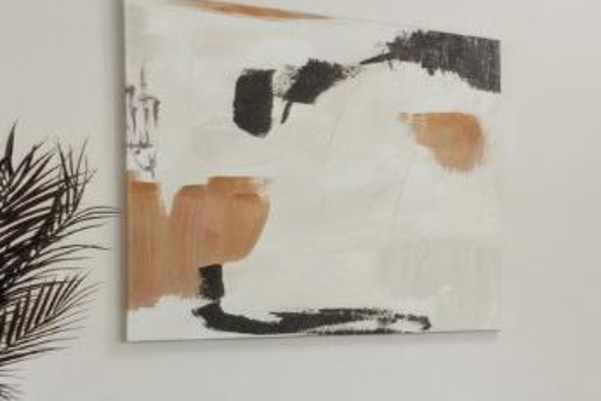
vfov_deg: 20.8
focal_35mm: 65
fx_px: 1086
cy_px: 299
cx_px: 1027
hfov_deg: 22.0
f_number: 8
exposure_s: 1/2.5
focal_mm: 10
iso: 100
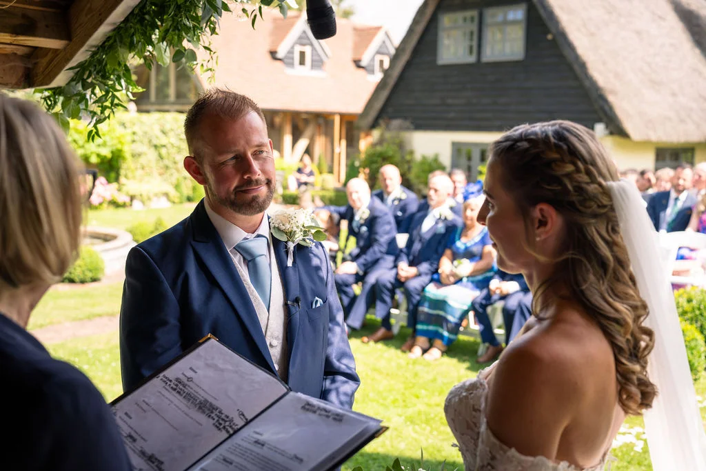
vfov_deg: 33.4
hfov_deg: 48.5
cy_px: 236
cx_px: 353
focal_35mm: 40
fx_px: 785
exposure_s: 1/200
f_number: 3.5
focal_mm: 40
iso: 100
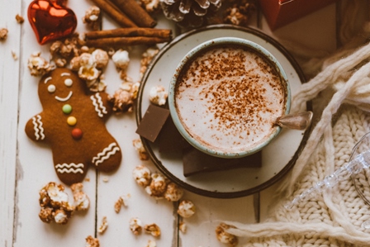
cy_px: 114
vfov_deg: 19.2
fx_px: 730
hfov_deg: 28.4
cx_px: 197
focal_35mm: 71
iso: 250
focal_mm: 35
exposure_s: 1/80
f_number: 2
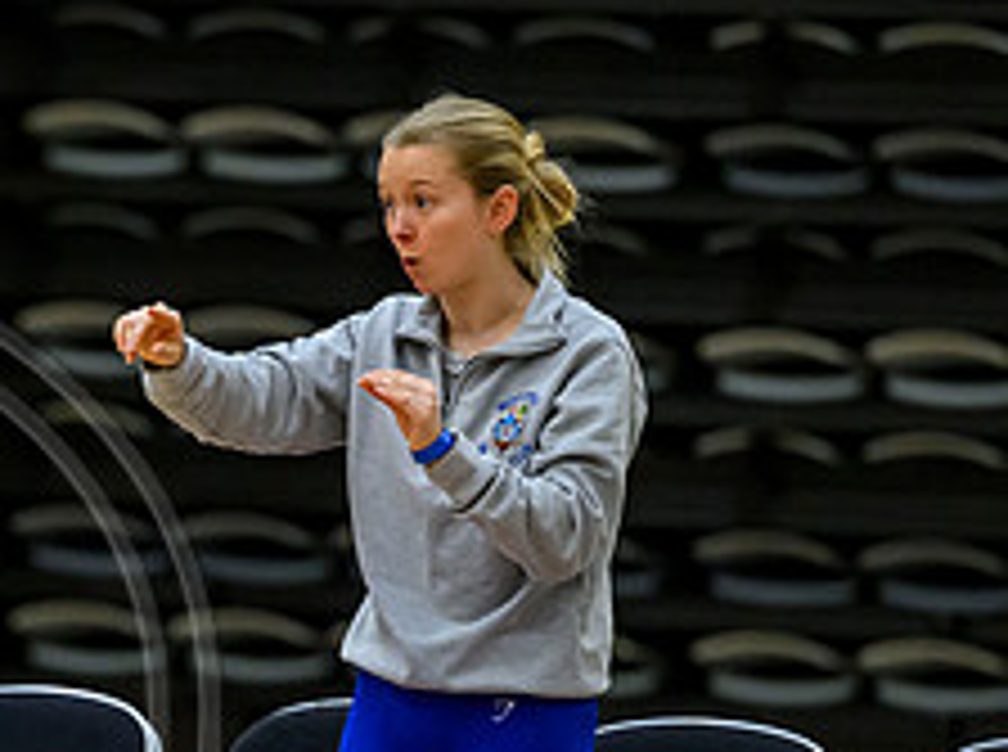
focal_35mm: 556
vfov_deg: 2.7
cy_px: 709
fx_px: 16156
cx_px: -95
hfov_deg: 3.6
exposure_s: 1/800
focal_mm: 200
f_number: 3.5
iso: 6400
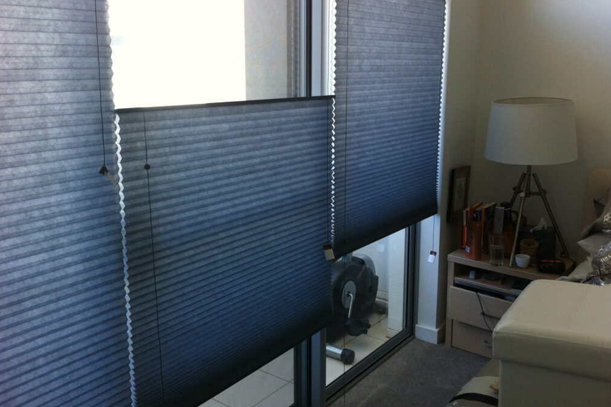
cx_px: 305
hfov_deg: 51.9
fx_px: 628
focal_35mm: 37
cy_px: 180
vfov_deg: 35.9
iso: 100
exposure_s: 1/60
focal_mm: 3.85
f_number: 2.8
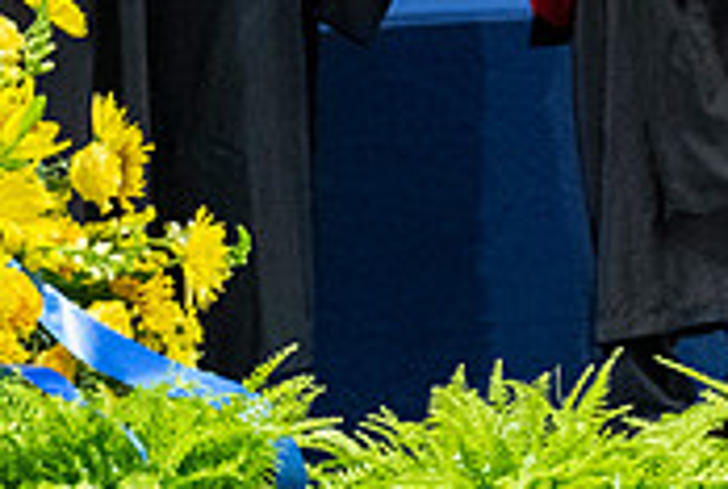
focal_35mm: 1348
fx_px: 27330
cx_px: 1056
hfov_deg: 1.5
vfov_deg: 1.0
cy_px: -106
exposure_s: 1/200
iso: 2000
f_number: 4
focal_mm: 200
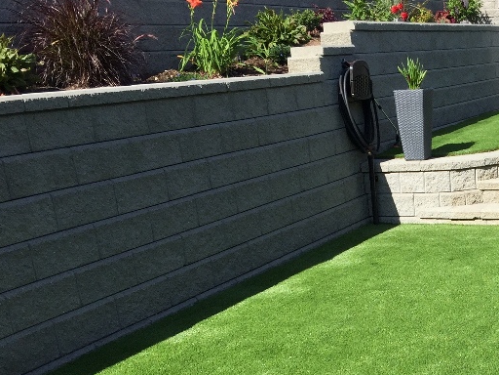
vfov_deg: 24.3
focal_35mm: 58
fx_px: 836
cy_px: 354
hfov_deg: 31.9
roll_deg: +3.0
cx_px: 434
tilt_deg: -17.0
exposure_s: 1/1464
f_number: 2.2
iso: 32
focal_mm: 4.15
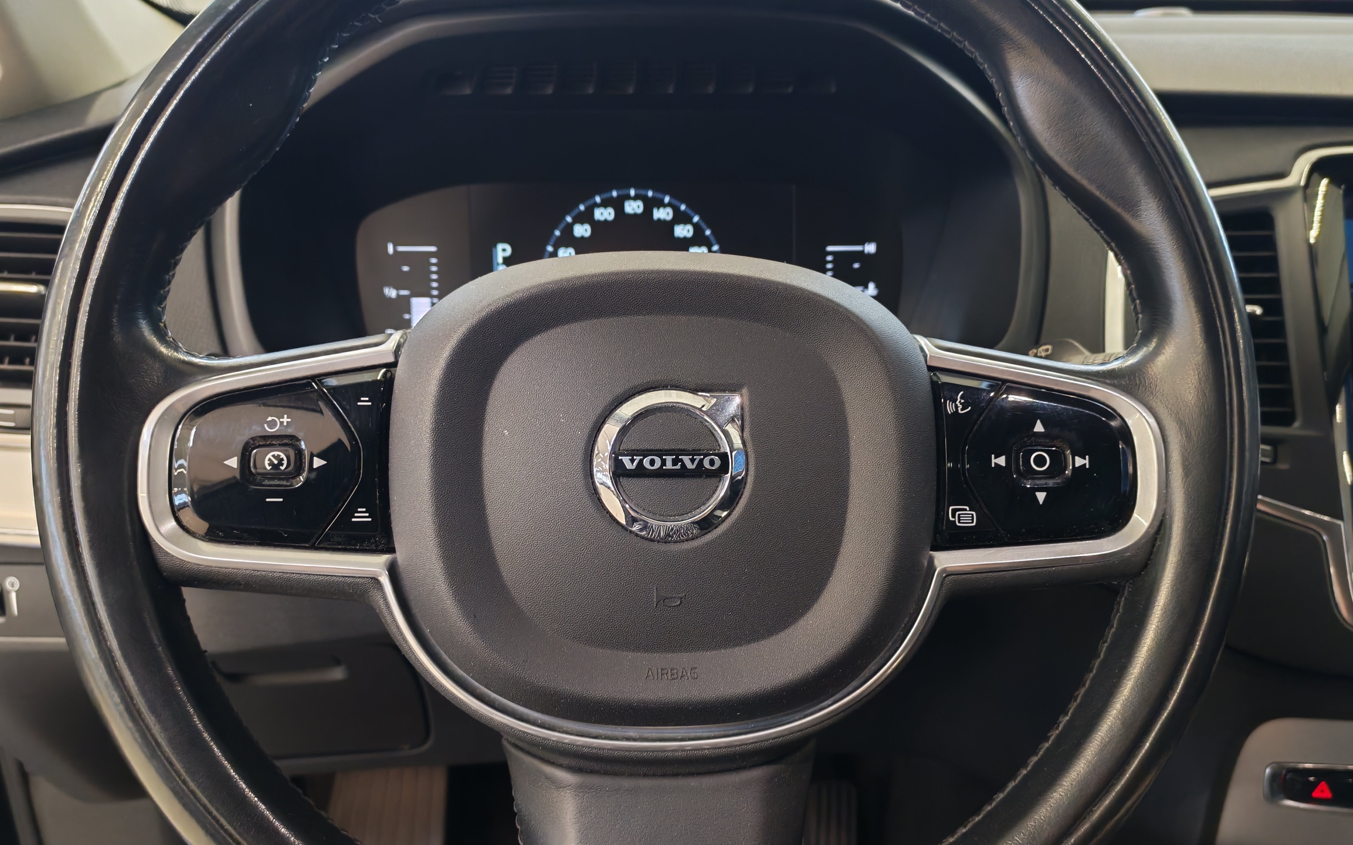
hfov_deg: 56.7
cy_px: 459
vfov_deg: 37.2
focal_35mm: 34
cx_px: 677
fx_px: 1254
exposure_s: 1/50
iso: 800
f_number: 1.9
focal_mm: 6.12
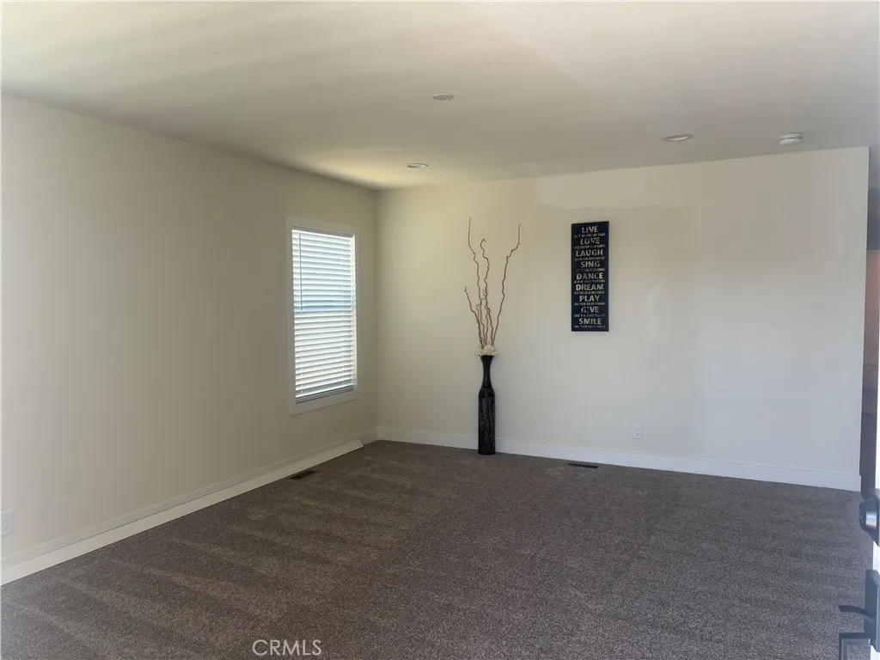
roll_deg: +0.3
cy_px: 330
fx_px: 661
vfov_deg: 53.1
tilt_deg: -3.1
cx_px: 440
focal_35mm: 26
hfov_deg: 67.3
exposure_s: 1/122
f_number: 1.6
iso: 50
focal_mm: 5.96
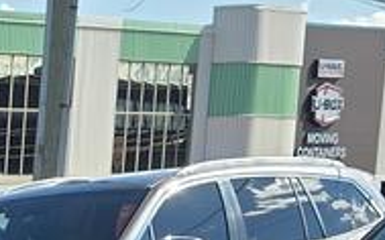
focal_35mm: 165
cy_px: 633
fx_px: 1731
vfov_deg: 7.3
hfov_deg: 10.4
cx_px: -638
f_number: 1.7
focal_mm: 6.3
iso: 40
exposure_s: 1/1614
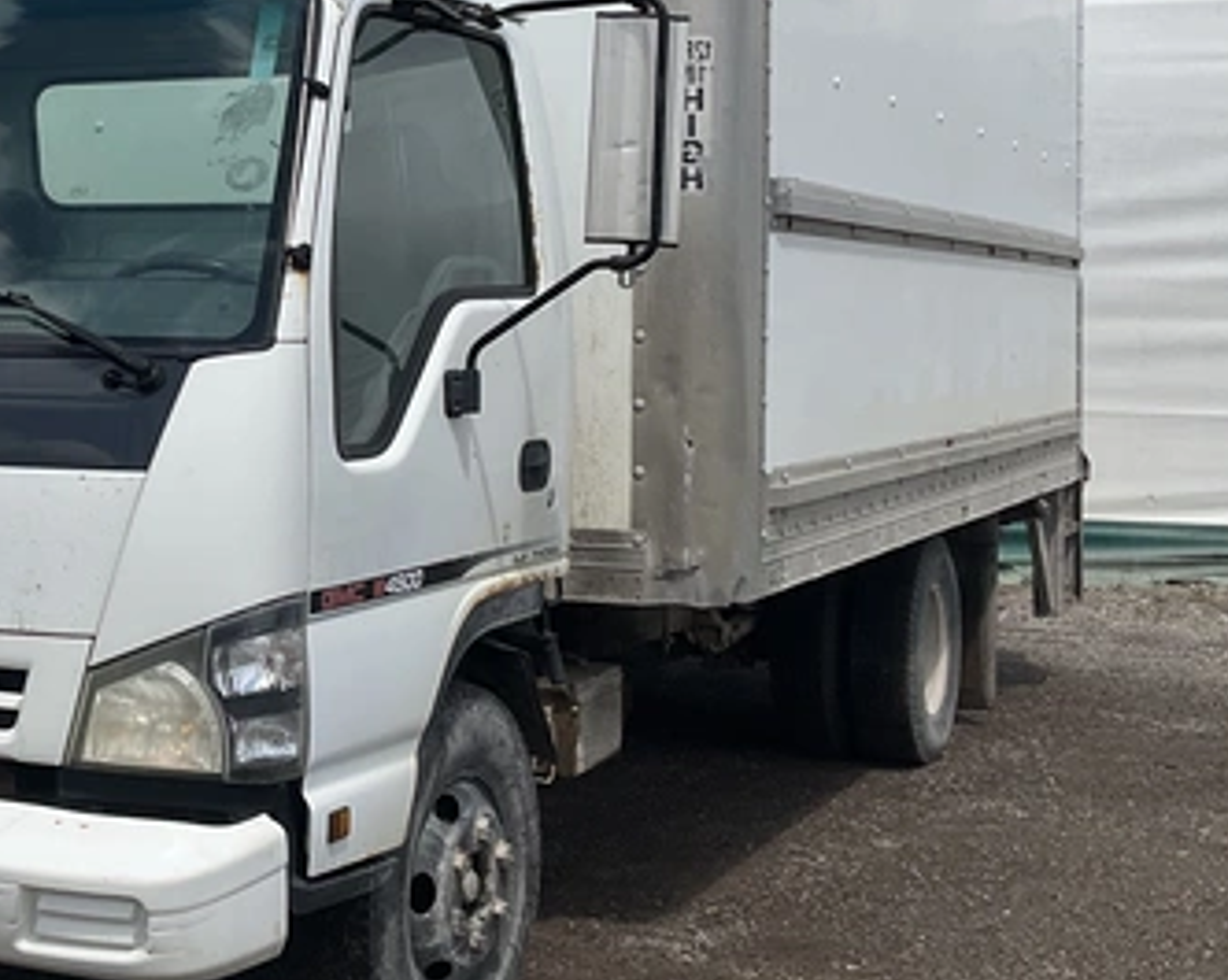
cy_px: 364
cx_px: 155
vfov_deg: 23.8
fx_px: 2324
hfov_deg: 28.6
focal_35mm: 64
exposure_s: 1/2667
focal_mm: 3
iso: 25
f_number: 1.8
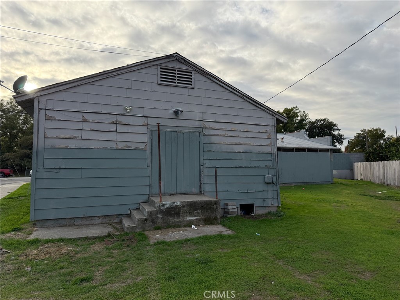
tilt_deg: +3.9
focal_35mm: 24
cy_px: 150
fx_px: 277
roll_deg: +0.2
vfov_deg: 56.8
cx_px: 200
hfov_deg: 71.6
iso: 100
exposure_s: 1/3021
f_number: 1.78
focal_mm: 6.76
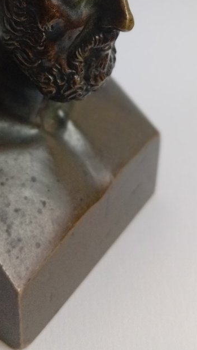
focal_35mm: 57
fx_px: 529
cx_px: 37
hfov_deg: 20.8
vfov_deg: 34.7
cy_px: 41
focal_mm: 3.84
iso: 248
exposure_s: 1/50
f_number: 1.8
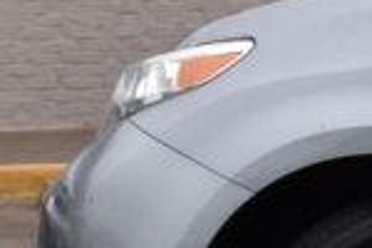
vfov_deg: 4.8
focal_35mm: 287
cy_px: 122
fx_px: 2965
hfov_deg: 6.4
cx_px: 1190
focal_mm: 28
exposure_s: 1/320
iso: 400
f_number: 10
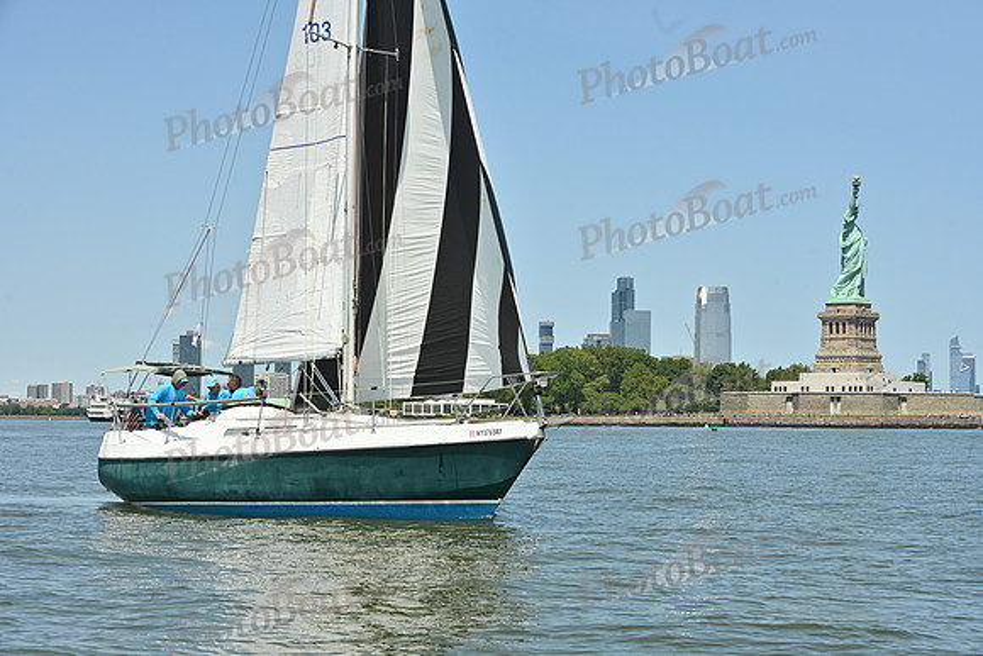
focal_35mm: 70
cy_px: 328
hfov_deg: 28.8
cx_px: 492
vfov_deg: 19.5
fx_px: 1912
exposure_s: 1/1000
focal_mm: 70
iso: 320
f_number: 10
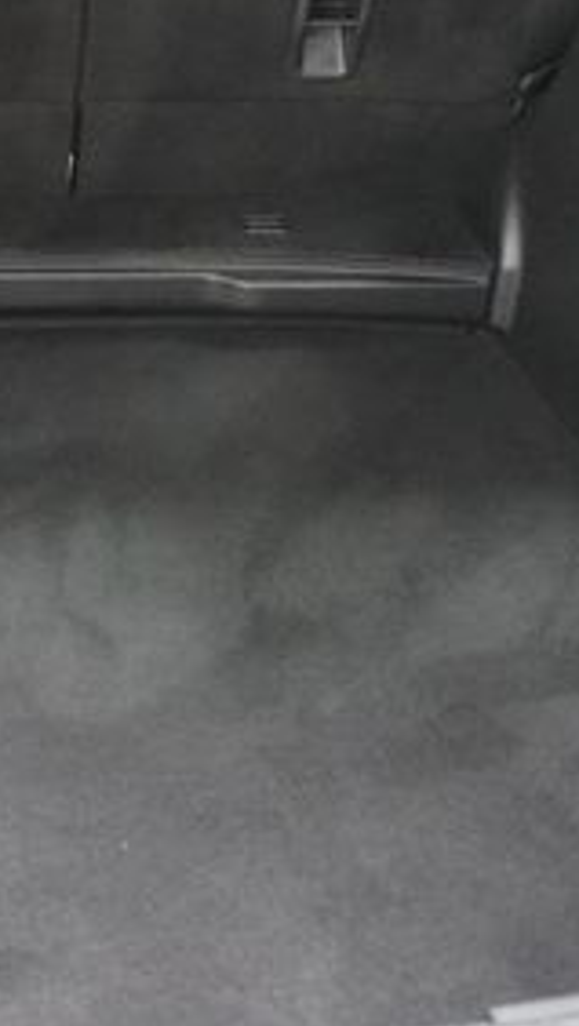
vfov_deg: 36.4
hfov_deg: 20.1
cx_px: -76
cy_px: 384
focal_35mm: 57
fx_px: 1553
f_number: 3.5
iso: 10000
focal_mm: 16
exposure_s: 1/160
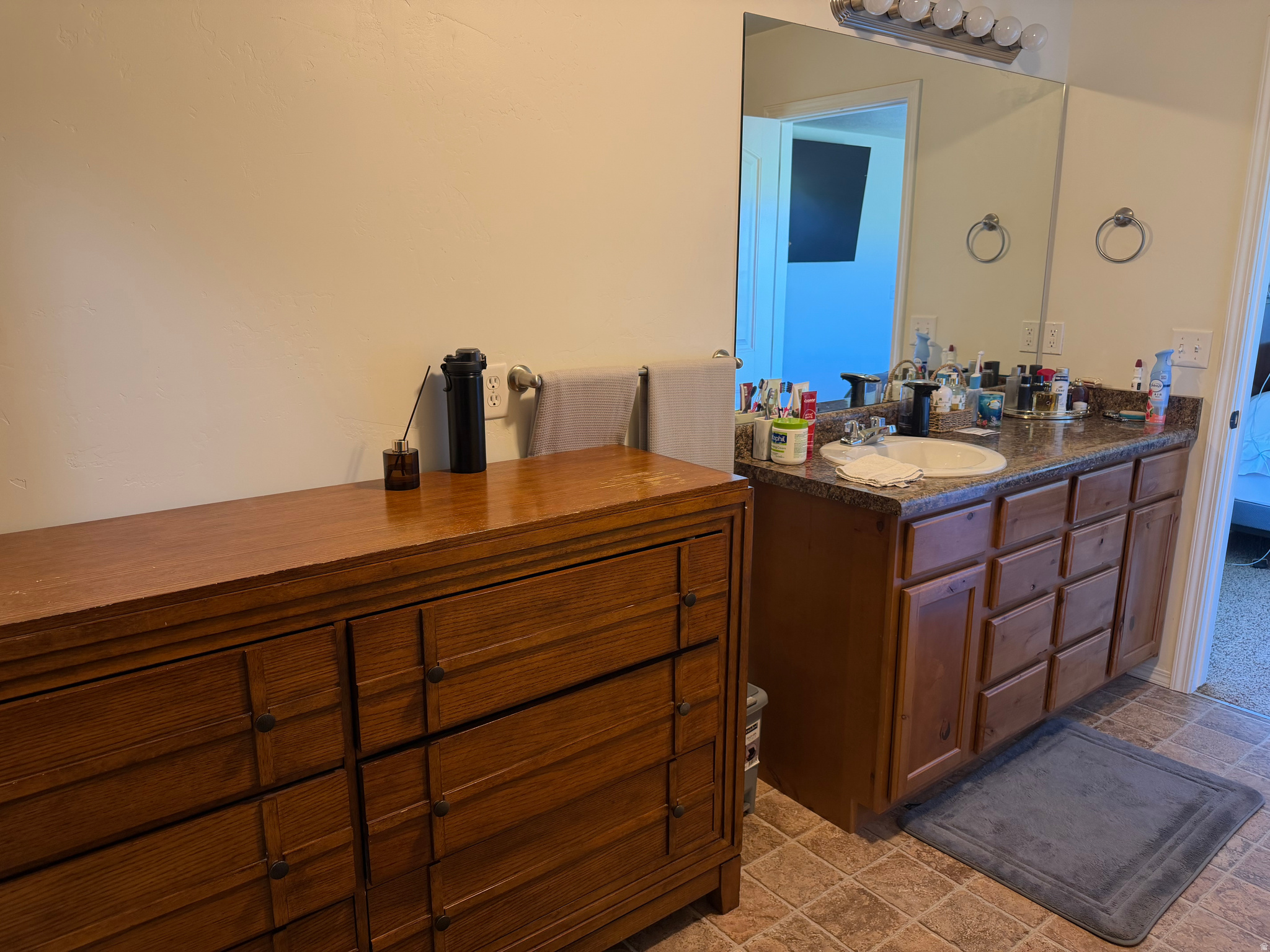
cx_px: 635
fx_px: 881
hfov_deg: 71.6
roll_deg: +0.5
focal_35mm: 24
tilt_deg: -13.6
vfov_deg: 56.8
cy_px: 476
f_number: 1.78
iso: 160
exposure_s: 1/60
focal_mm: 6.76
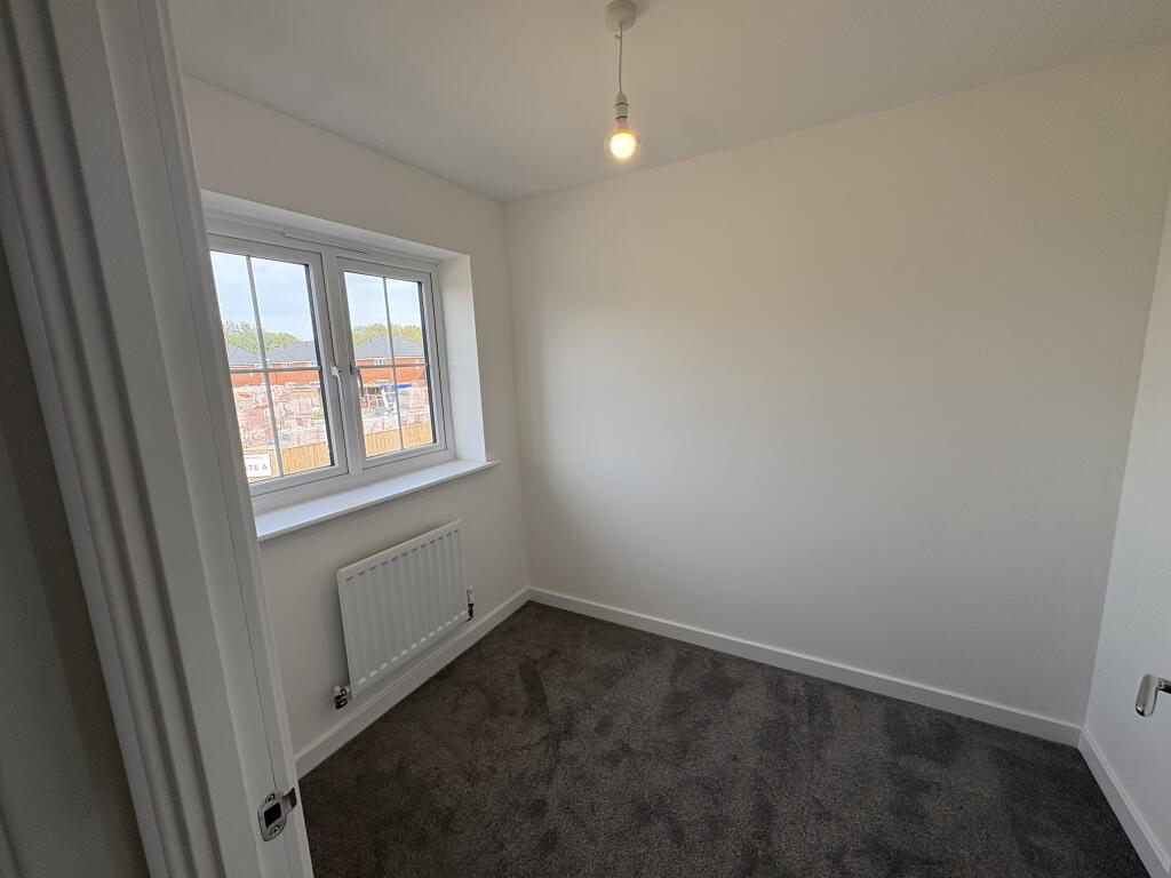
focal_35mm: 14
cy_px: 439
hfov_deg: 102.1
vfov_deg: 85.7
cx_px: 586
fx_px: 474
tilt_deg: -8.7
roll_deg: +3.3
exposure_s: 1/236
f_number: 2.2
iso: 64
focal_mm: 2.22
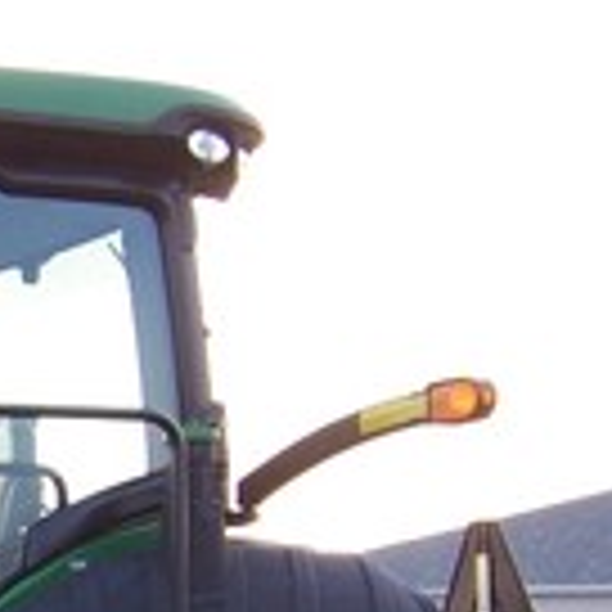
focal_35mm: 117
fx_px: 2340
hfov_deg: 13.5
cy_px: 747
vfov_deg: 14.4
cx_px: -454
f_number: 3.4
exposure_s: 1/90
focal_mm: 5.5
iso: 80
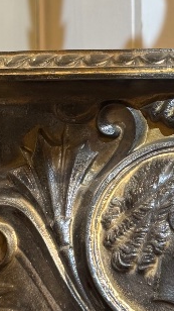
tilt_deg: +0.5
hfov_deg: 11.7
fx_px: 838
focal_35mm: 102
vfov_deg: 20.9
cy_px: 111
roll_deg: +0.6
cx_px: 186
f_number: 1.78
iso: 160
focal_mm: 6.76
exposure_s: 1/50
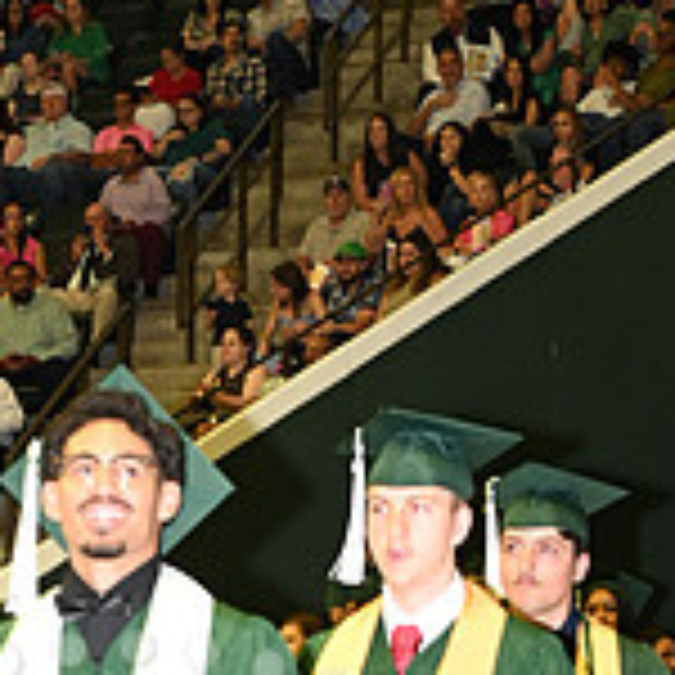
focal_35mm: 158
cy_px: 1170
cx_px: 126
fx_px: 3486
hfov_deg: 11.0
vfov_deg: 10.5
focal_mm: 48
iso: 1600
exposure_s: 1/60
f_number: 5.6
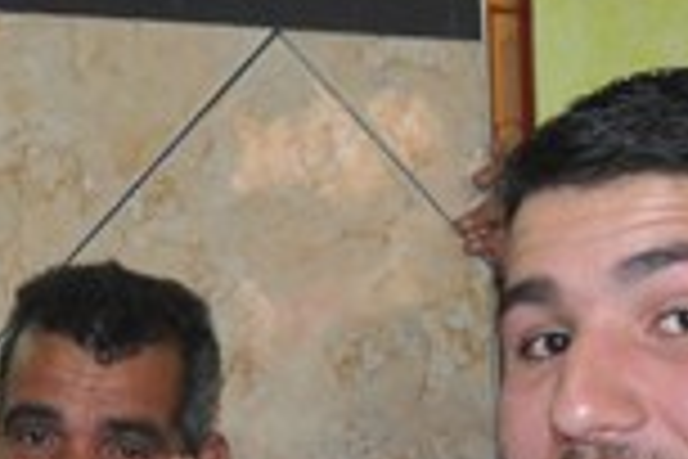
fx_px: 2753
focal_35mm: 144
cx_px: 701
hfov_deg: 14.0
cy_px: 709
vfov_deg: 9.2
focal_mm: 23
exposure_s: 1/60
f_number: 3.8
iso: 800
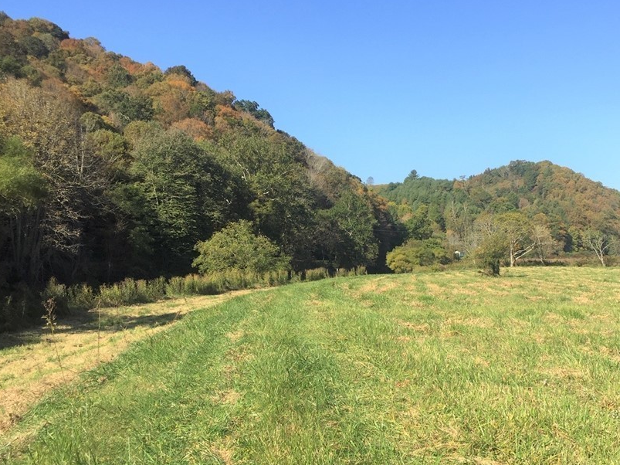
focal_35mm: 37
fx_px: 663
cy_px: 232
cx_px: 385
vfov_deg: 38.7
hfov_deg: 49.7
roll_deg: -1.3
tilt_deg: +2.3
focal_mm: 4.15
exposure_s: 1/1522
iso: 32
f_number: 2.2
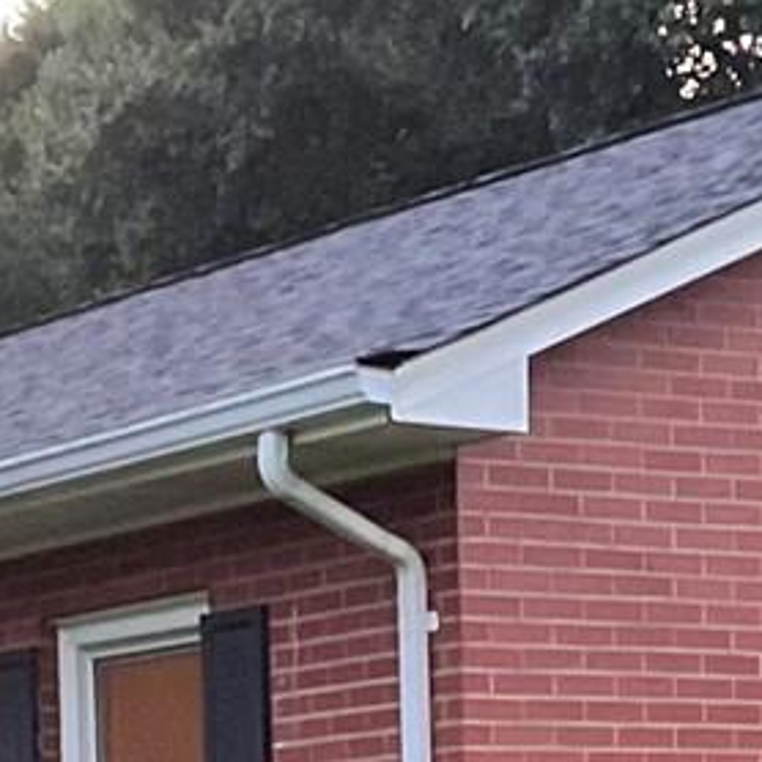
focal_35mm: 189
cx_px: 480
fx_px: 4707
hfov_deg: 9.3
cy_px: 1401
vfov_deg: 8.8
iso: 320
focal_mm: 3
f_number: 1.8
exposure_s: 1/40
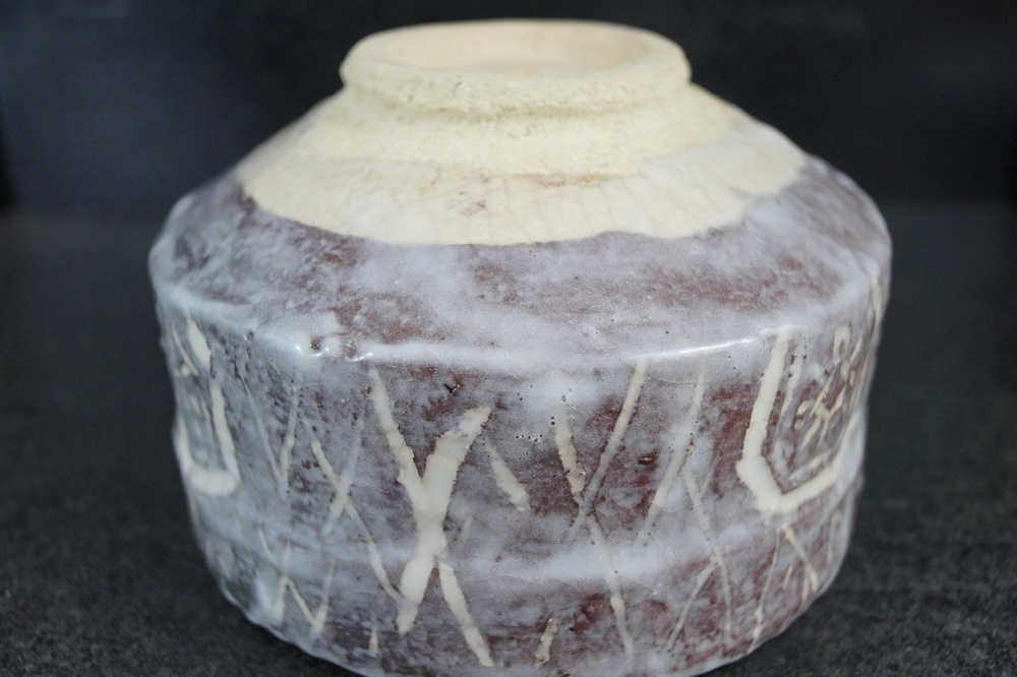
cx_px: 508
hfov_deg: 46.4
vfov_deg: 31.9
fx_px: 1186
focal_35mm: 42
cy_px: 338
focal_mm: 28
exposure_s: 1/160
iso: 800
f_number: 4.5
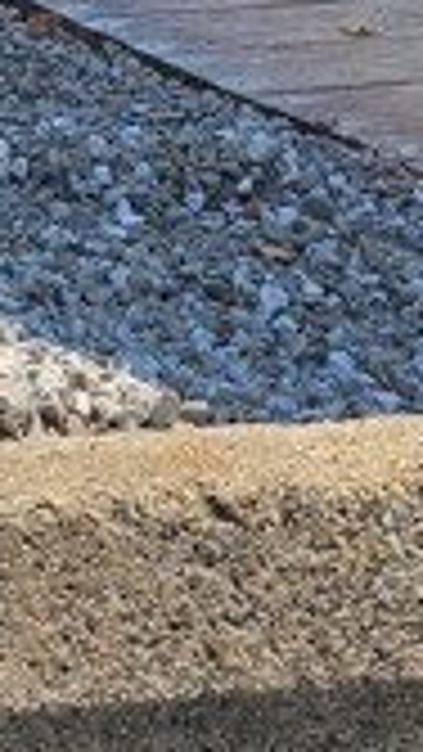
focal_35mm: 115
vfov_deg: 15.4
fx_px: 2292
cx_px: -40
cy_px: -684
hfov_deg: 10.4
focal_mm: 6.3
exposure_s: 1/681
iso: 10
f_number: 1.7
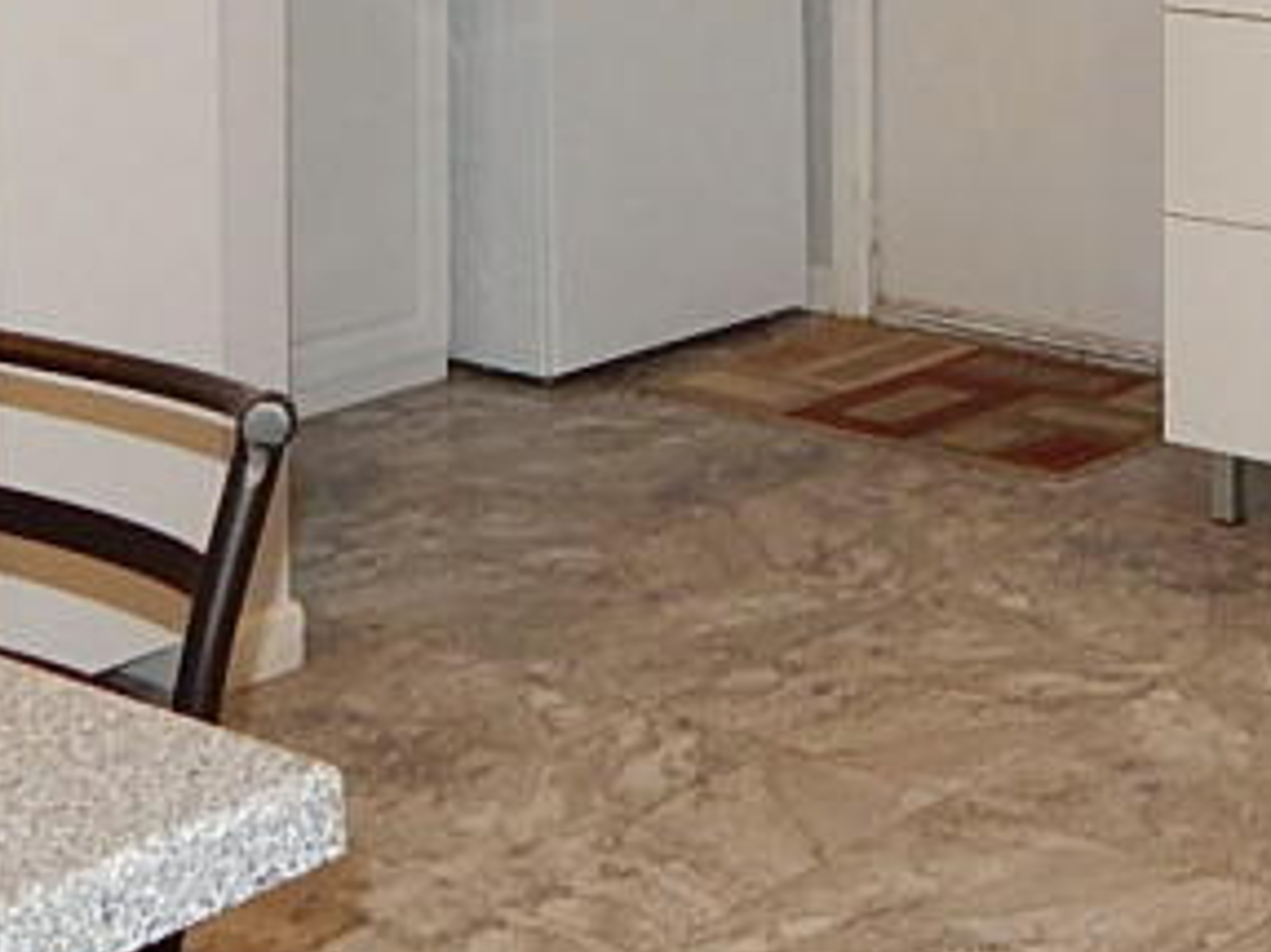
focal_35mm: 82
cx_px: 1156
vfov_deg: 16.7
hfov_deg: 23.2
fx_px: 3010
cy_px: -368
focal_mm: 4
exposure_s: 1/30
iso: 200
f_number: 3
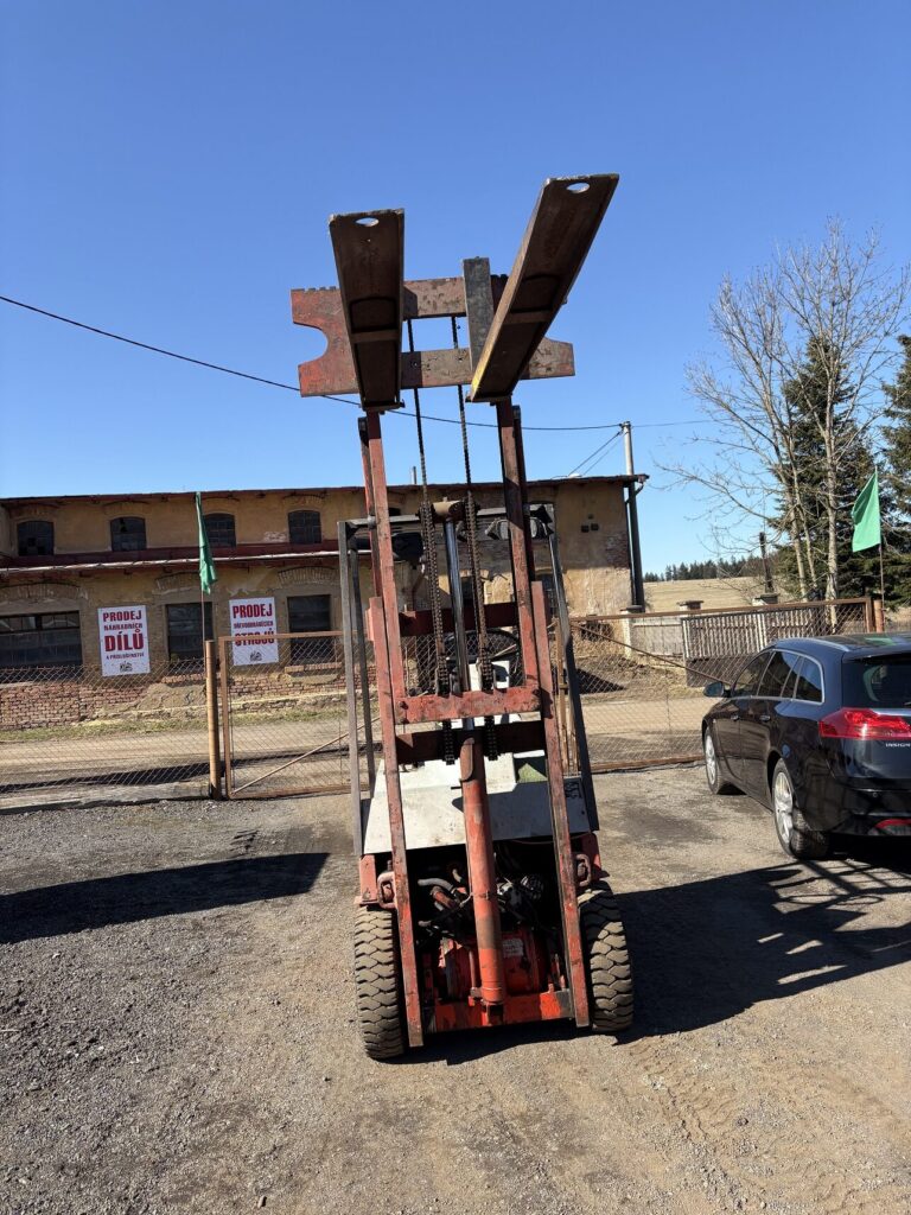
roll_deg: +3.3
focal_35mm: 26
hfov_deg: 53.1
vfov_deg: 67.3
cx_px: 456
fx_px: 912
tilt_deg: +1.7
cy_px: 608
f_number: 1.6
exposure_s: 1/2364
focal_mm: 5.96
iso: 50
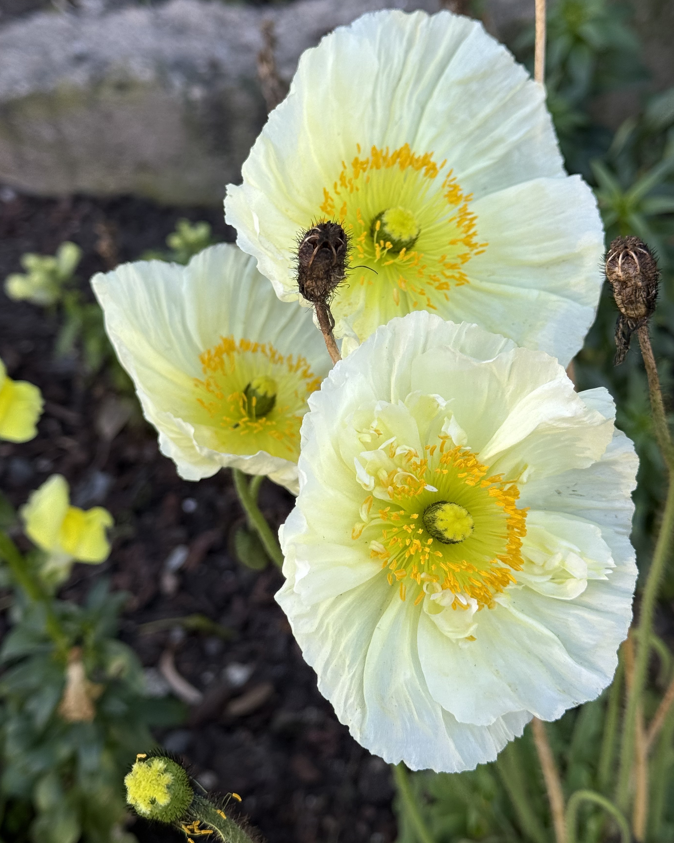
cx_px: 362
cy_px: 357
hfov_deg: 27.6
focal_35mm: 55
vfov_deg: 34.1
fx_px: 1371
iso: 64
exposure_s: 1/463
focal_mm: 6.76
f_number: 1.78
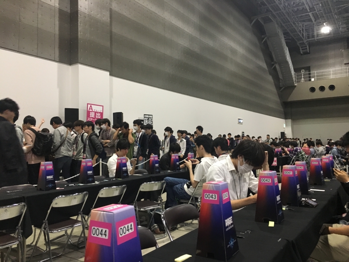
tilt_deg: +3.0
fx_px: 292
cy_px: 131
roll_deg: +1.4
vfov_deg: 48.2
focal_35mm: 29
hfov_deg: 61.7
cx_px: 174
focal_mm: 4.15
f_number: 2.2
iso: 160
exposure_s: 1/30
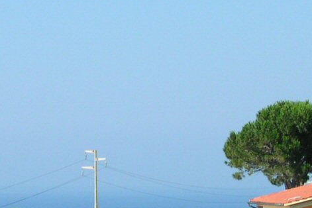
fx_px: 1664
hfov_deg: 10.7
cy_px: 144
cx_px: 95
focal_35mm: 192
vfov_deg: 7.1
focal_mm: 10.4
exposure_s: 1/536
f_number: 3.7
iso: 100
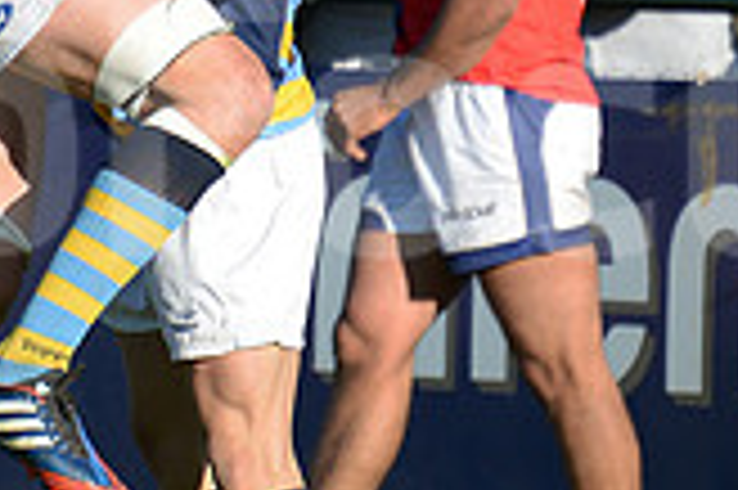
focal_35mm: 1064
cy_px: 106
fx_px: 21790
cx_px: -86
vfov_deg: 1.3
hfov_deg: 1.9
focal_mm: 300
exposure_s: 1/1000
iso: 400
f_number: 5.6
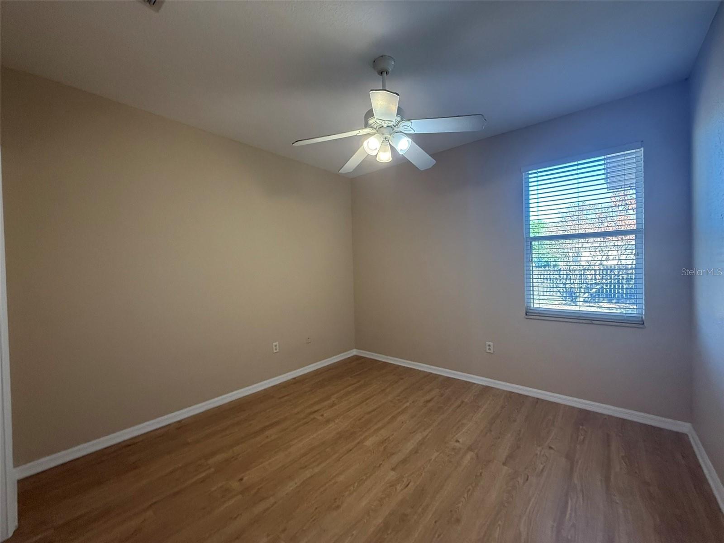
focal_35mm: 14
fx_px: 293
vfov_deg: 85.7
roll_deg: +0.8
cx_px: 362
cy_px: 272
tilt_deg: -0.4
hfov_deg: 102.1
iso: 500
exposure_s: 1/120
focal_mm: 2.22
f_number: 2.2
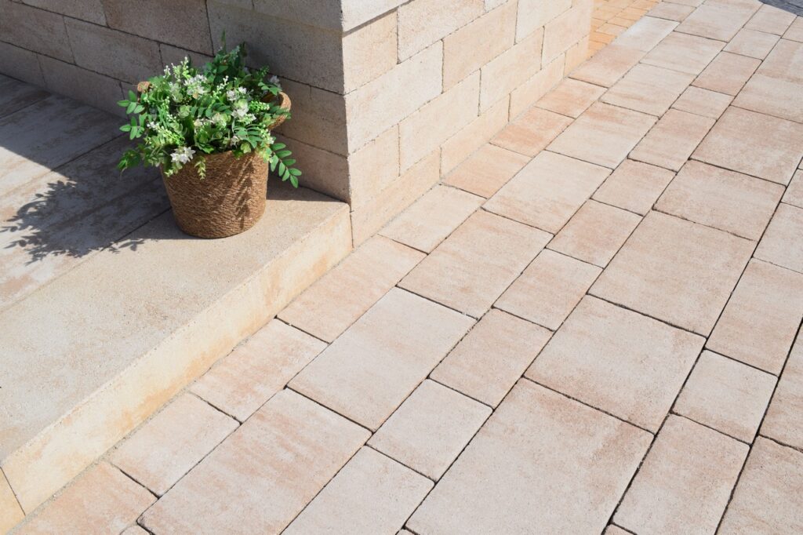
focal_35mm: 34
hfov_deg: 55.1
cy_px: 268
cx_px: 402
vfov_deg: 38.3
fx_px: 769
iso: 200
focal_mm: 23
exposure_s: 1/400
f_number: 10
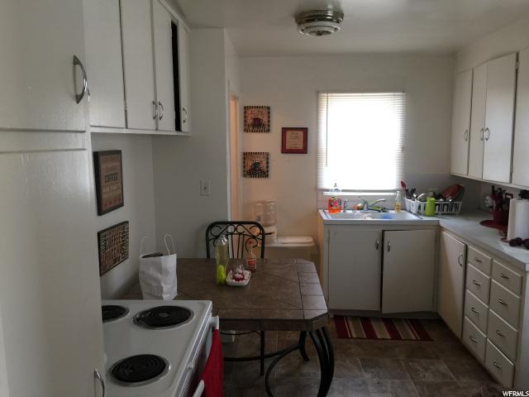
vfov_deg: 48.2
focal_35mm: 29
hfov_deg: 61.7
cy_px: 198
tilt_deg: -6.7
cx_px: 264
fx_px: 443
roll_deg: -0.4
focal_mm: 4.15
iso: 40
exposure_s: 1/30
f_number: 2.2
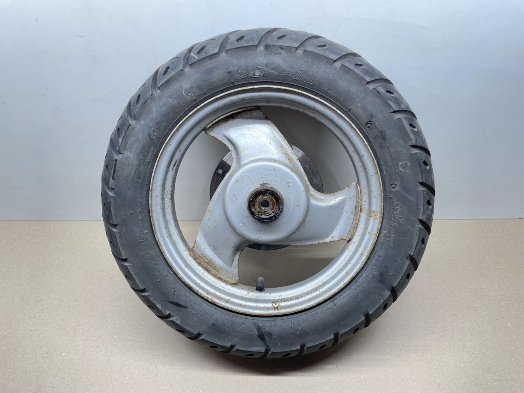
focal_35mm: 26
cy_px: 196
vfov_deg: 53.1
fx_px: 394
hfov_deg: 67.3
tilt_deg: -45.1
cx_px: 262
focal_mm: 4.2
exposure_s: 1/100
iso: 125
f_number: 1.6
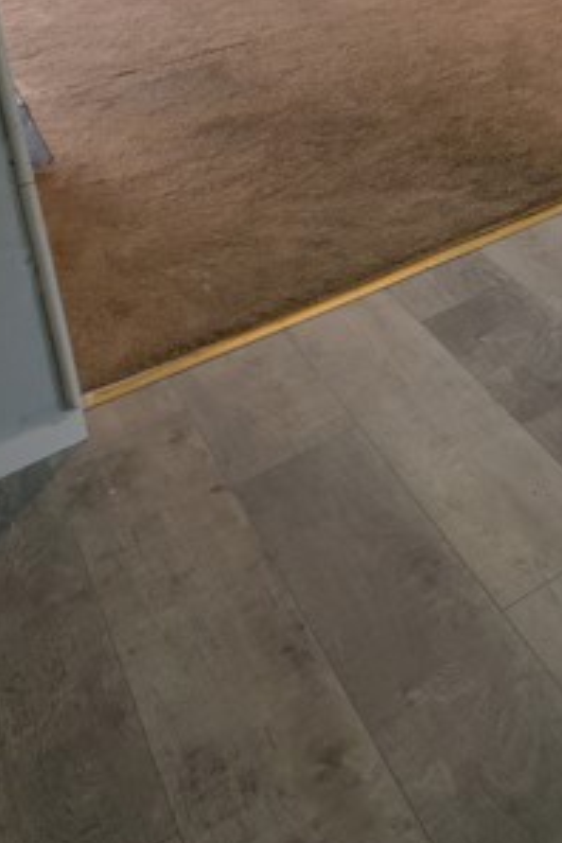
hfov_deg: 21.7
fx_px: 1007
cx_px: 978
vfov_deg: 35.9
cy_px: -159
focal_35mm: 43
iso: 43
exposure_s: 1/30
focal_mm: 2.23
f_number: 1.95
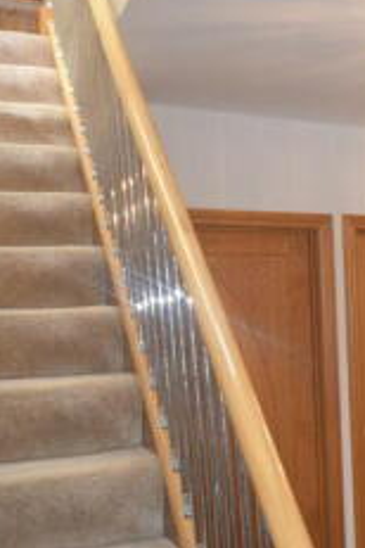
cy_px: 350
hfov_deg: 20.5
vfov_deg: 35.7
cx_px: 565
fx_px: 843
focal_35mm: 55
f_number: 4.5
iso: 1000
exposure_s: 1/60
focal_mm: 13
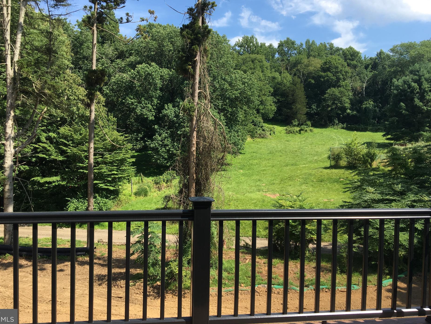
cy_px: 149
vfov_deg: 44.1
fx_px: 398
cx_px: 197
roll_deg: -1.5
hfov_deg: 56.7
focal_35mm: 32
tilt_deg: -2.1
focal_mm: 4.15
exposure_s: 1/884
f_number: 2.2
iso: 25
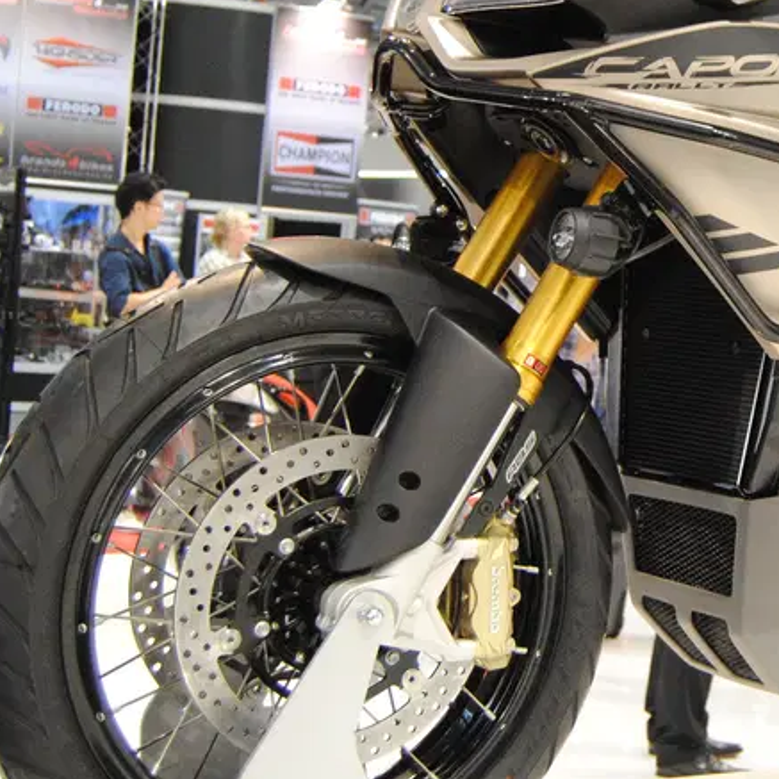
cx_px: 776
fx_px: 1960
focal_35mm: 77
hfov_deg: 21.7
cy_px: 250
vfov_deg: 22.4
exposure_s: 1/60
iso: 800
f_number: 4
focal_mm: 22
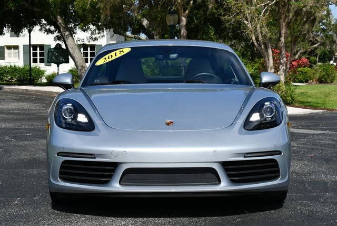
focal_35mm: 90
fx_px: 843
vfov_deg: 15.2
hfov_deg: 22.6
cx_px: 168
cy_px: 113
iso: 100
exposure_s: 1/400
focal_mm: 45
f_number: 10
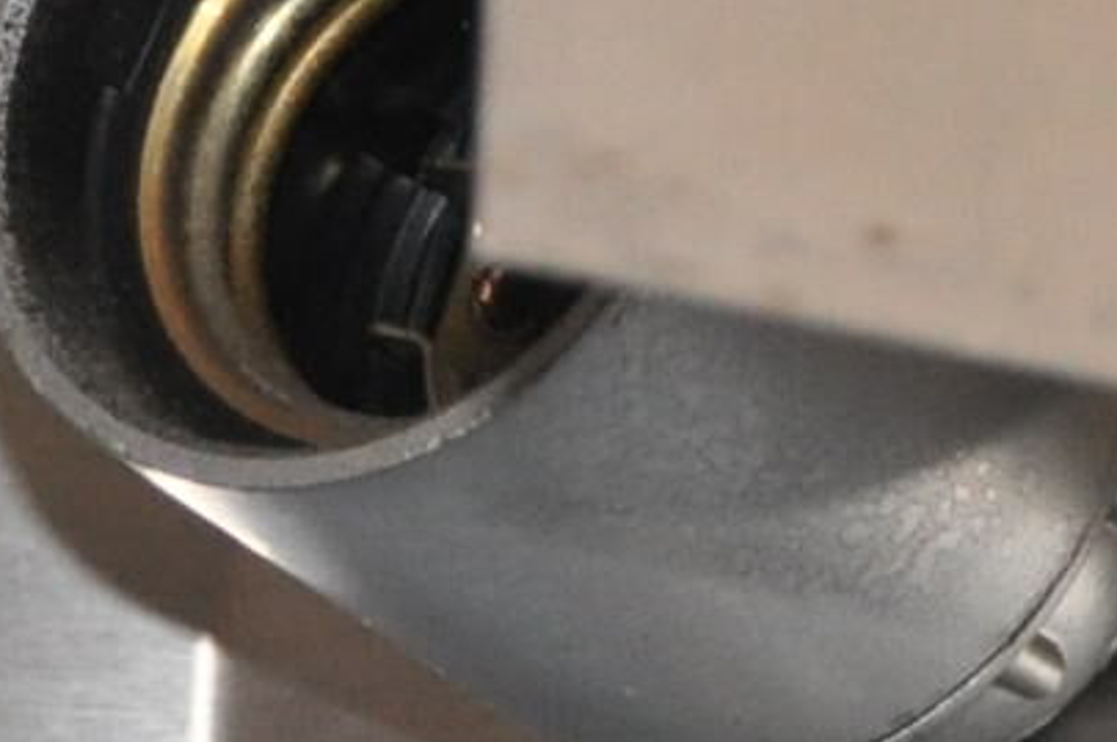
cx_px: 1310
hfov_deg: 3.6
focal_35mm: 572
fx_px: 17726
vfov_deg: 2.4
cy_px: 339
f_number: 4.8
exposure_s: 1/60
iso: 800
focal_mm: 48
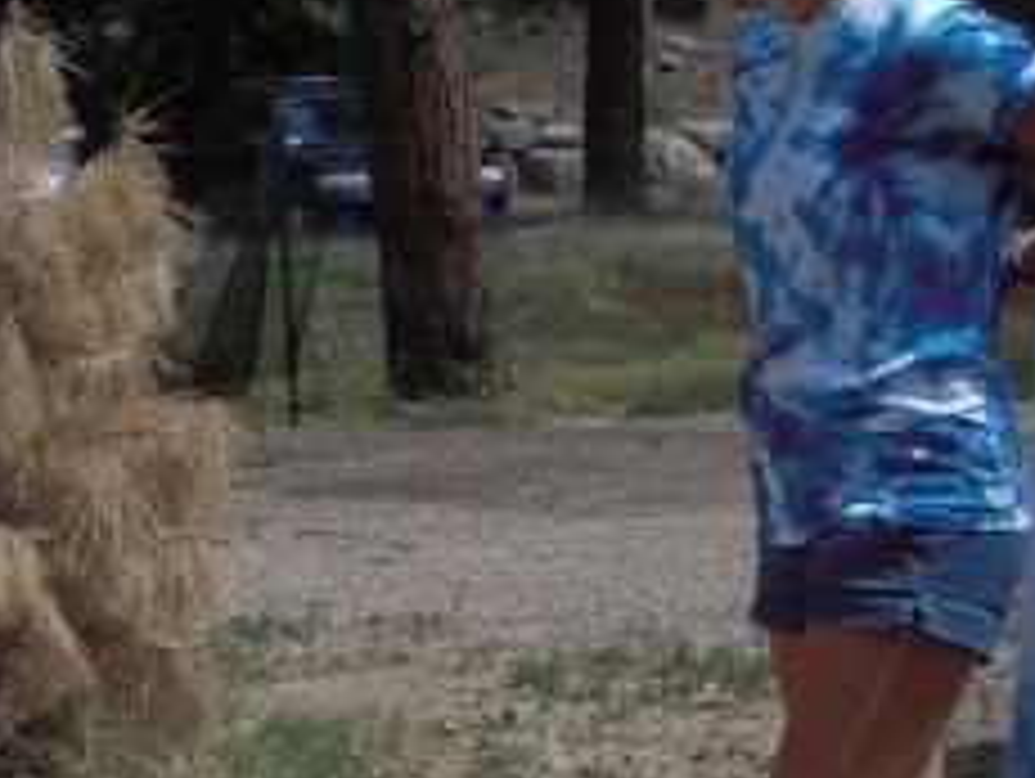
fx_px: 3951
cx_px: -454
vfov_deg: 11.2
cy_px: 198
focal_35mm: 132
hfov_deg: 14.1
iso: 100
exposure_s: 1/500
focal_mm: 6.3
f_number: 3.3
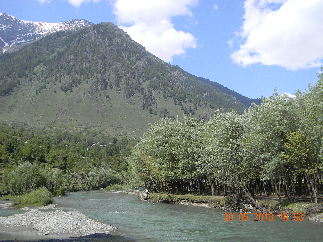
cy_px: 121
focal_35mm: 41
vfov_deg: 35.1
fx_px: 383
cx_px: 162
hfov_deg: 45.8
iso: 80
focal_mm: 7.3
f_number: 3.8
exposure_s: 1/638
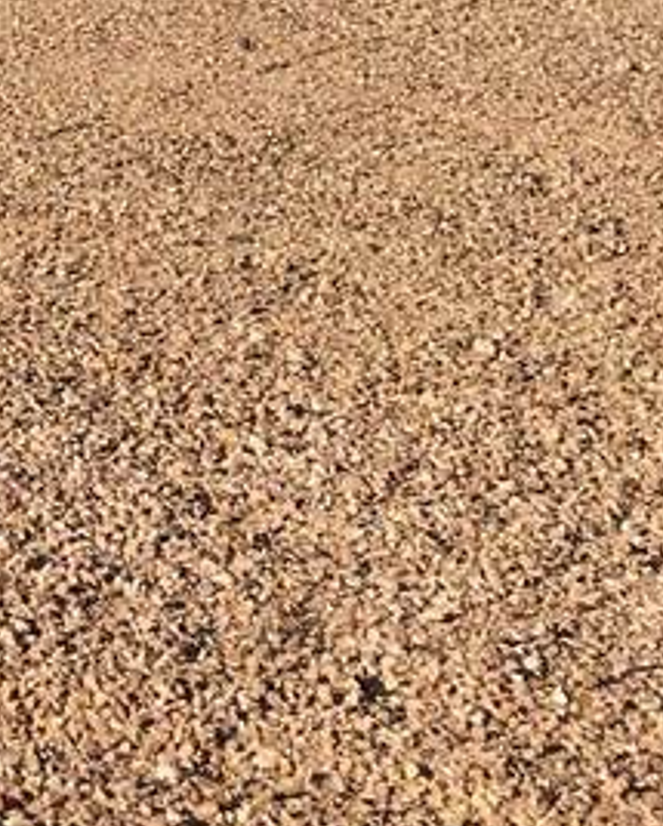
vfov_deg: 13.8
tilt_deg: -0.5
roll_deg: +1.1
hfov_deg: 10.1
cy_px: -210
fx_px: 3306
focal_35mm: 135
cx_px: -900
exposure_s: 1/1923
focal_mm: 4.15
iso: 25
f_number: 2.2
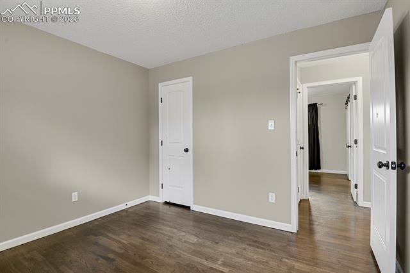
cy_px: 136
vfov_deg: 70.4
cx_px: 205
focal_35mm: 17
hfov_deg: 93.3
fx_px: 194
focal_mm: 17
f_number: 8
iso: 250
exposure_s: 6
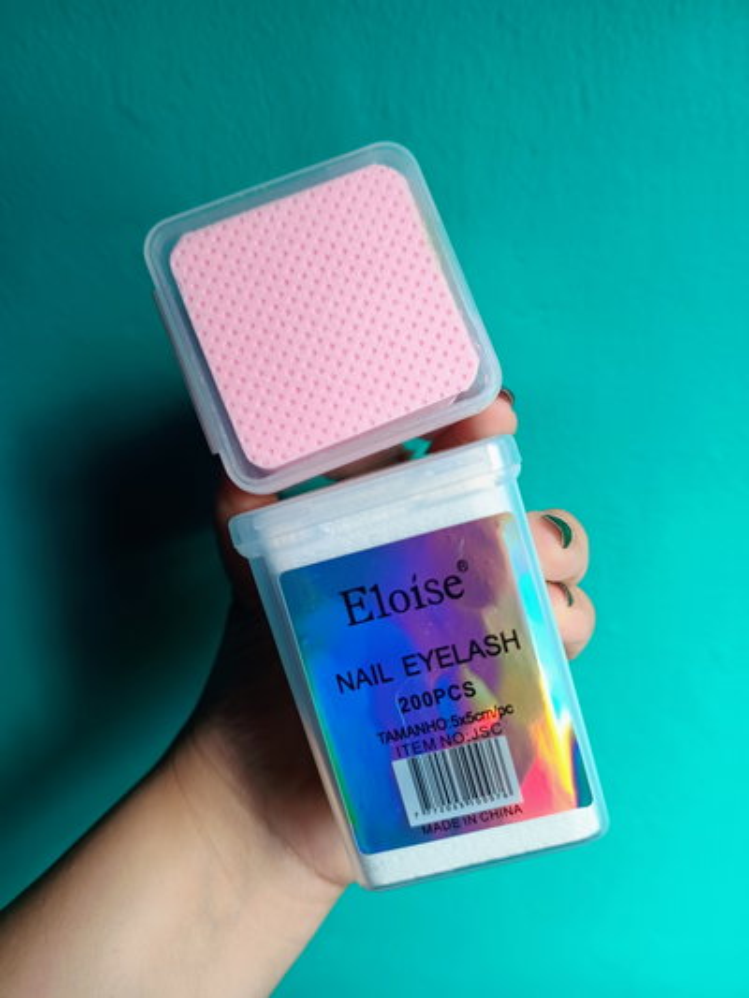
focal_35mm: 24
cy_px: 499
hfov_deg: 56.8
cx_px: 374
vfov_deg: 71.6
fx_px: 692
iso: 102
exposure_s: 1/170
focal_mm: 5.89
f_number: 1.4
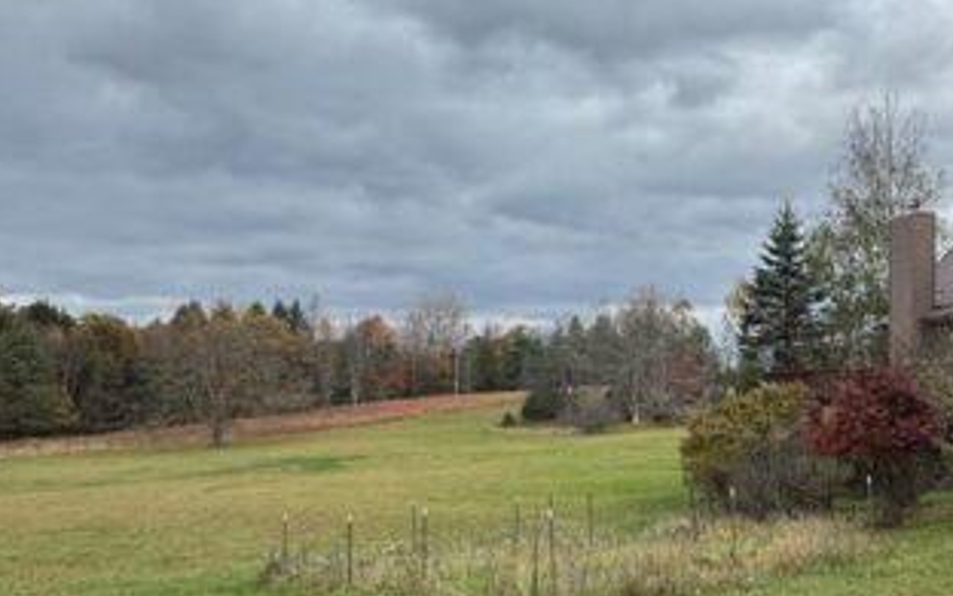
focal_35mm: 38
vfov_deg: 33.4
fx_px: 987
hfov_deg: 46.3
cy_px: 370
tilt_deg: +1.9
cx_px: 867
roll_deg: +0.6
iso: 40
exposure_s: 1/492
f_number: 2.2
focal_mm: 2.22
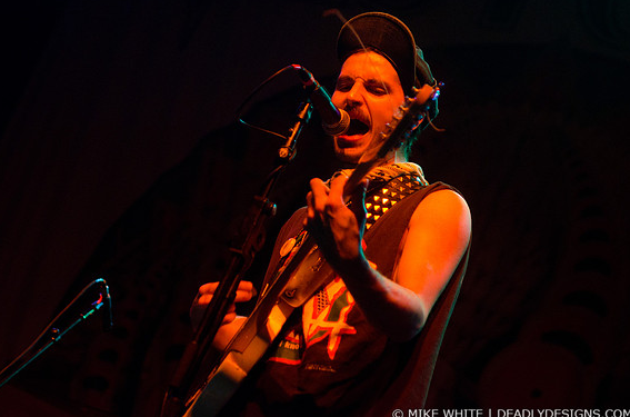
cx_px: 316
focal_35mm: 89
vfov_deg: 15.3
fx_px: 1554
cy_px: 210
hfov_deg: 22.9
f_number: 2.8
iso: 2500
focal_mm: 58
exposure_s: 1/320
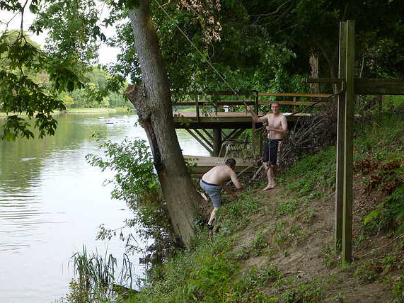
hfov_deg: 30.7
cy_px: 150
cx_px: 203
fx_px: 735
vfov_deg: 23.3
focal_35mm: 63
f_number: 5.2
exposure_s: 1/80
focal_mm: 11
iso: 160
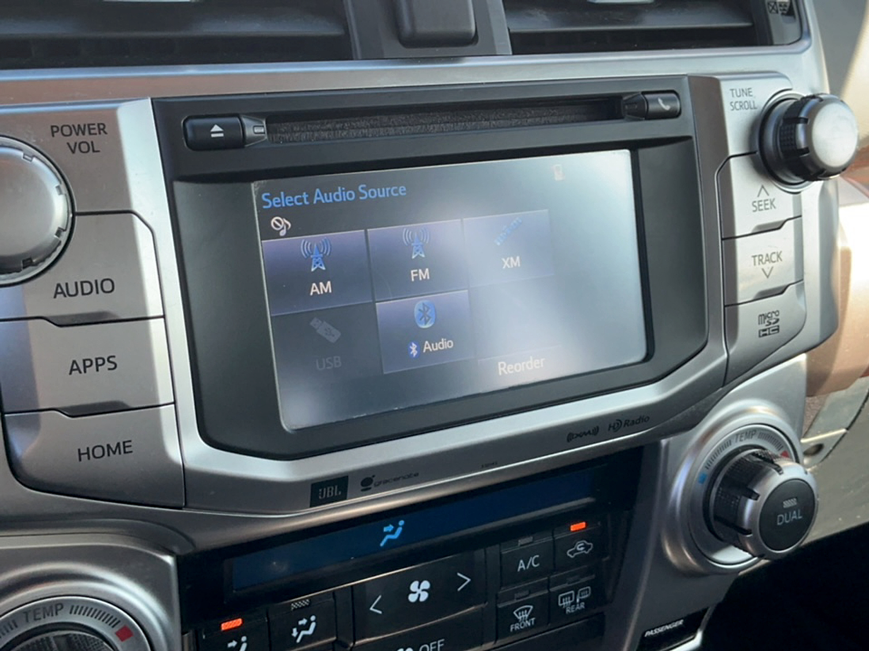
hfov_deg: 52.6
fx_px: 879
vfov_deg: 40.7
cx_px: 434
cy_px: 326
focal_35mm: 35
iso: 32
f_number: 1.8
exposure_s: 1/120
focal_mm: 3
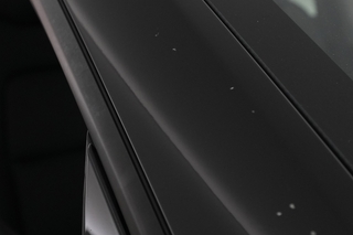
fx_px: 549
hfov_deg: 35.6
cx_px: 185
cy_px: 83
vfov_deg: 24.1
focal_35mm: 56
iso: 2000
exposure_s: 1/100
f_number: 5
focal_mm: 28
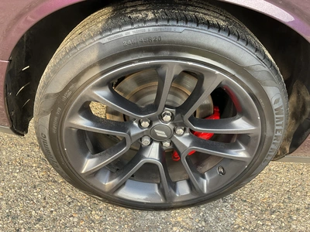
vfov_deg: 48.2
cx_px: 155
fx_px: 260
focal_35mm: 29
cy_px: 116
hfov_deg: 61.7
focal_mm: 3
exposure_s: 1/122
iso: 40
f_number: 1.8
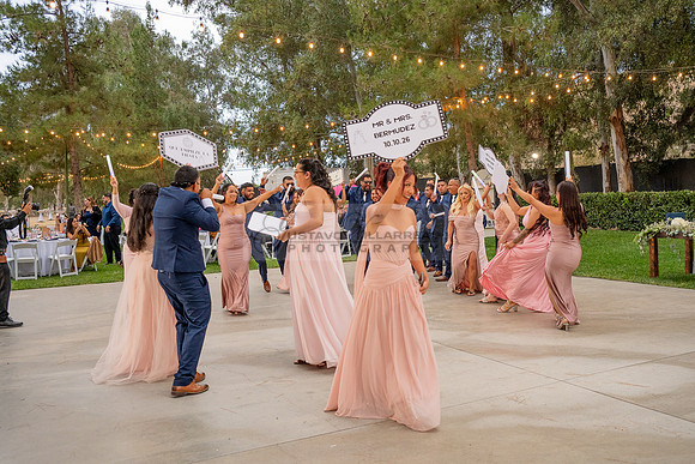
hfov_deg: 55.8
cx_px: 348
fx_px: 657
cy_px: 232
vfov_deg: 38.9
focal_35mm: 34
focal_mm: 34
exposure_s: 1/200
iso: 1600
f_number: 4
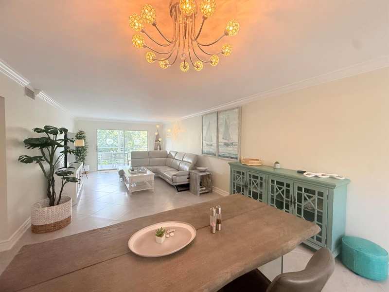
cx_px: 194
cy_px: 146
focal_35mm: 14
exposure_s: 1/120
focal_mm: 2.22
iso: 400
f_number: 2.2
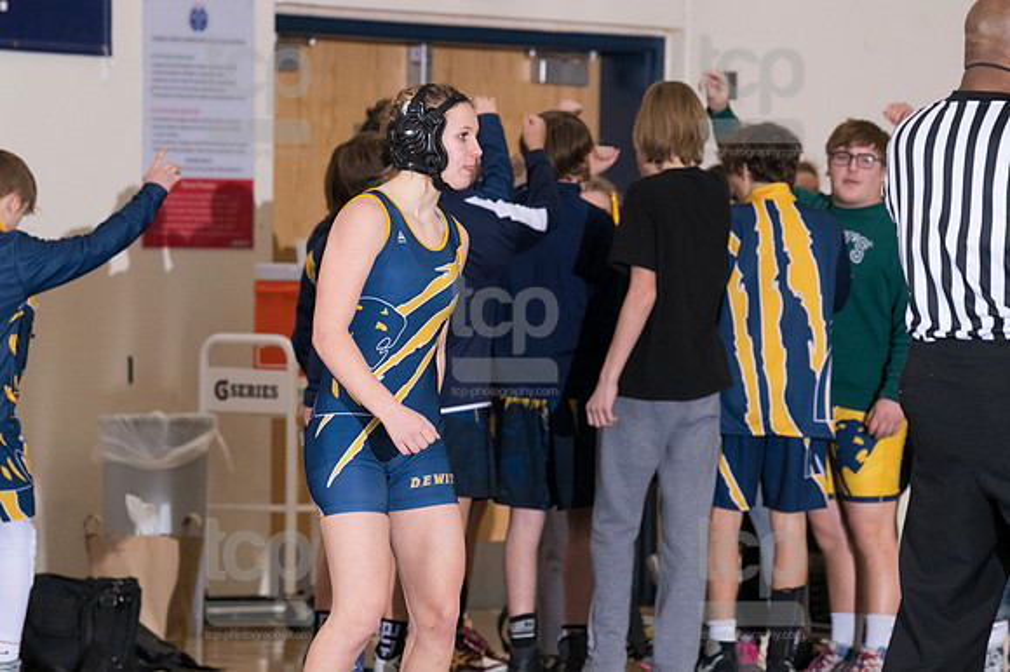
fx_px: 8412
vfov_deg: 4.6
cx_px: 505
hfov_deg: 6.9
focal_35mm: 300
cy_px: 336
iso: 2000
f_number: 5.6
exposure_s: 1/250
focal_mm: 200
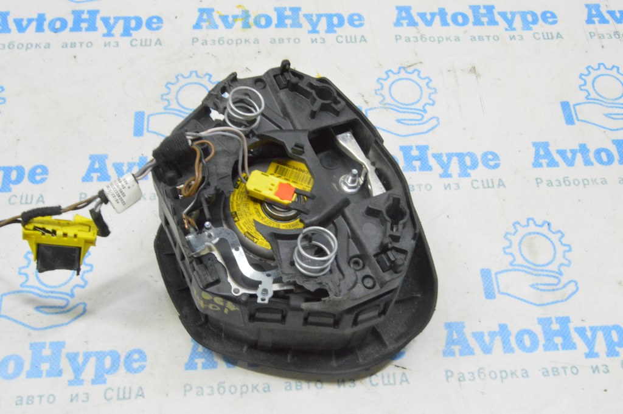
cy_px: 207
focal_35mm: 39
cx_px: 312
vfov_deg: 34.2
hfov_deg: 49.6
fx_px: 674
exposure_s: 1/15
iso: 6400
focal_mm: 26
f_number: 20
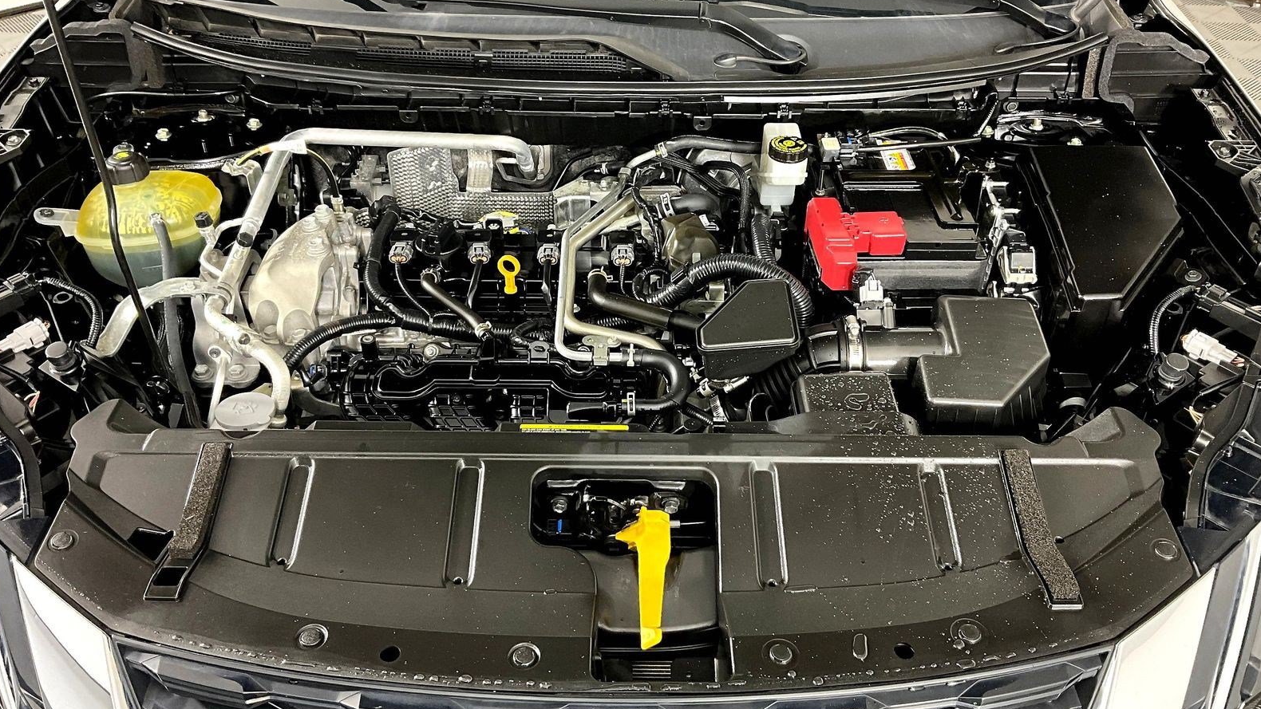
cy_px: 329
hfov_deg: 61.0
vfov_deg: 36.7
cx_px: 630
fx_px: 1070
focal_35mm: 32
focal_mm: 3
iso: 160
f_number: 1.8
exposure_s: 1/60
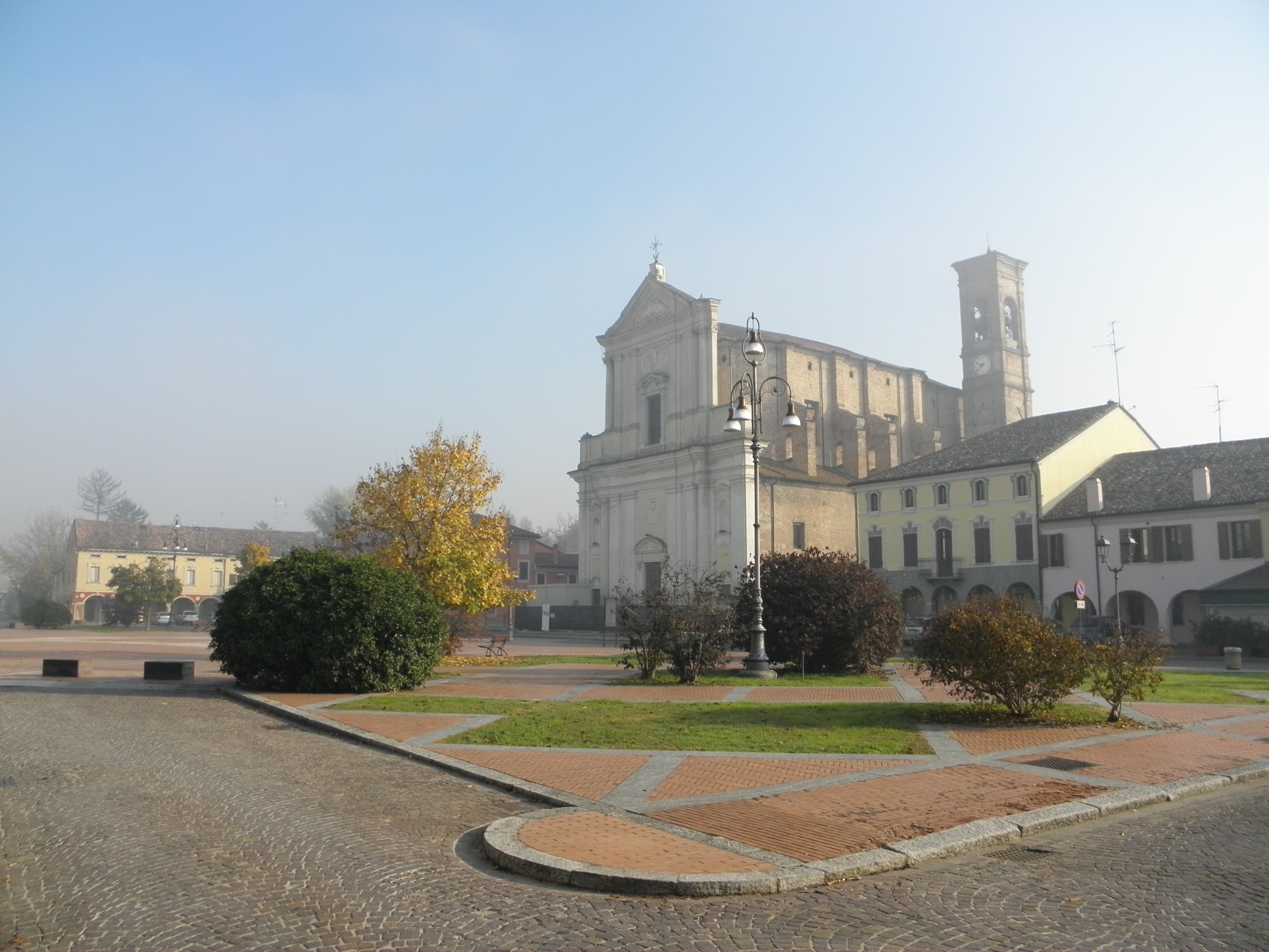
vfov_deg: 49.7
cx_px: 634
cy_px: 476
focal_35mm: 28
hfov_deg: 63.4
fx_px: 1026
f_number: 7
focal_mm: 5
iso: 125
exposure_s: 1/250
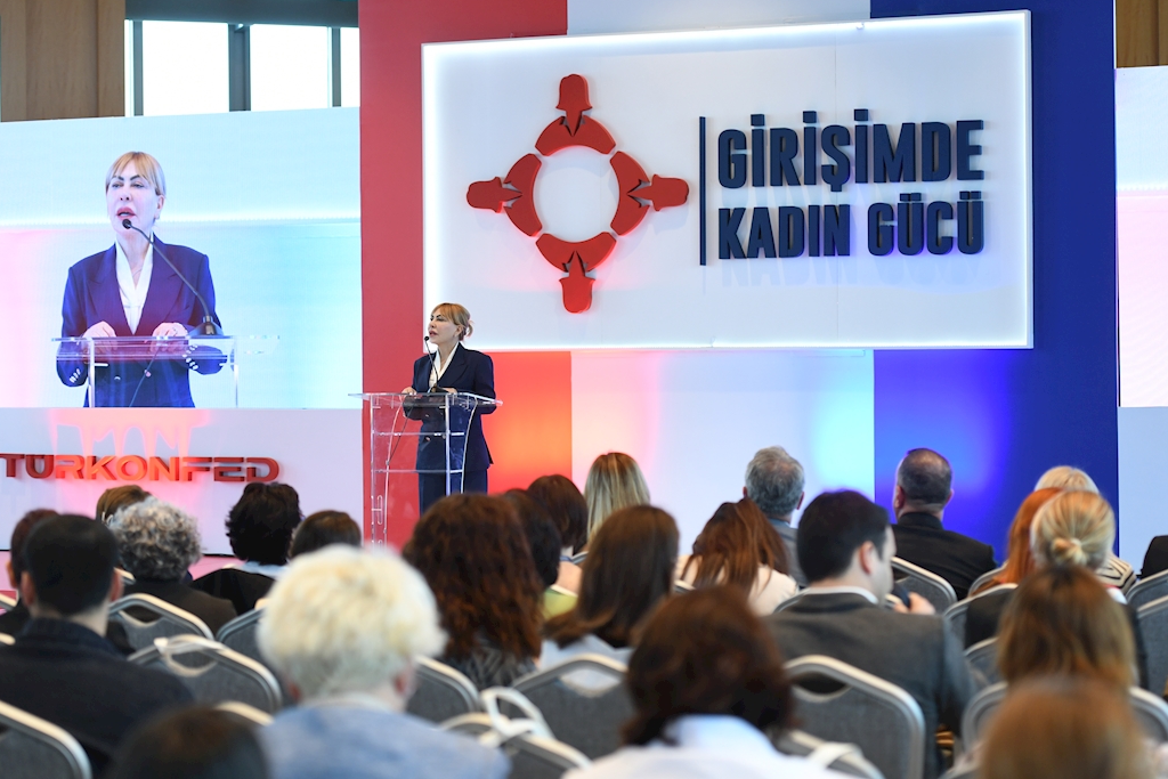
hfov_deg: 24.8
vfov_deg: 16.7
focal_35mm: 82
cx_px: 606
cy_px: 396
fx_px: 2661
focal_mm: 70
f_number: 3.2
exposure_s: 1/200
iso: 800
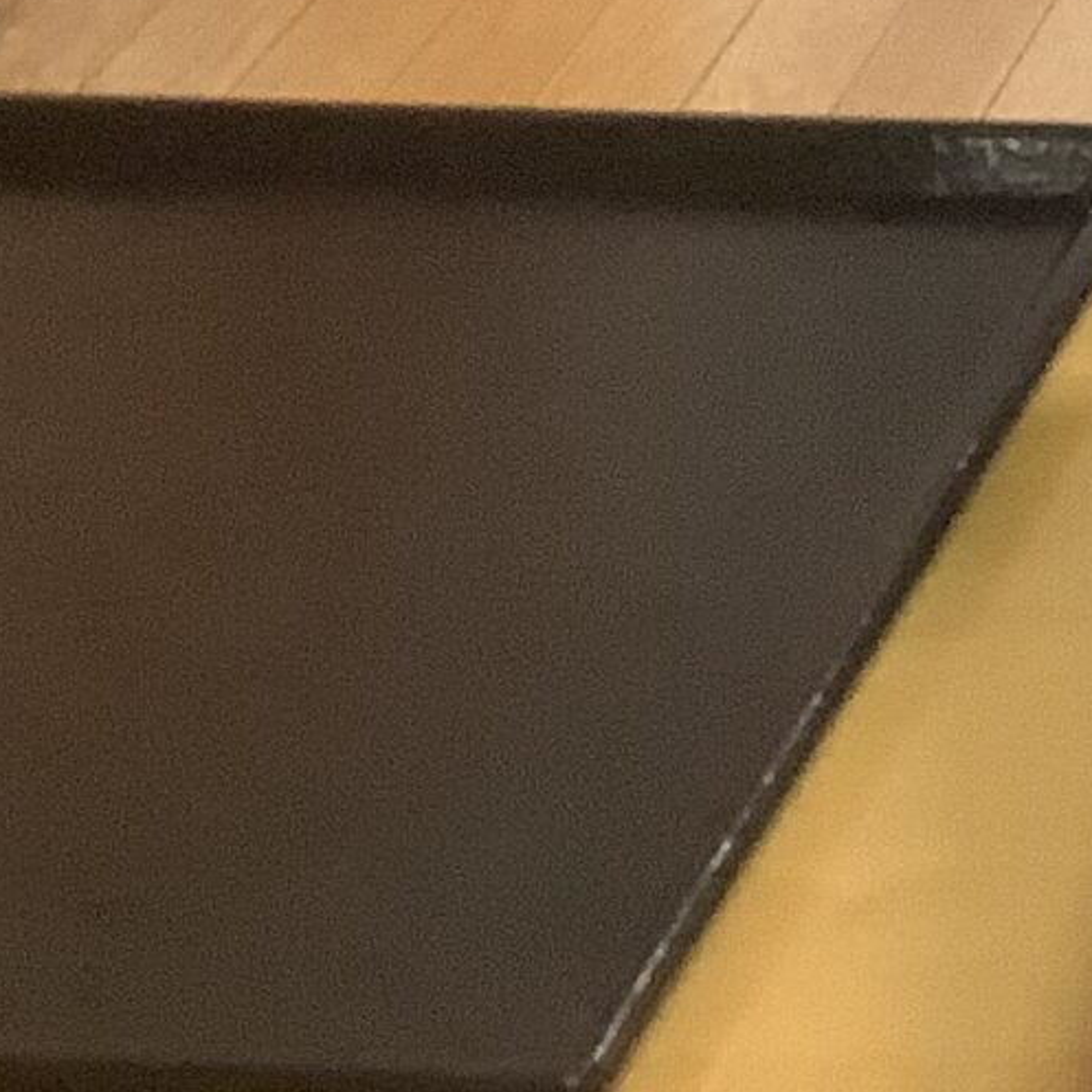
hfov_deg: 10.8
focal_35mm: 141
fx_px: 5032
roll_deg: -0.4
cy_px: -385
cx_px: 2485
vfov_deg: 12.0
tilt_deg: -22.2
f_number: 2.4
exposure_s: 1/60
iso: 320
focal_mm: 3.3
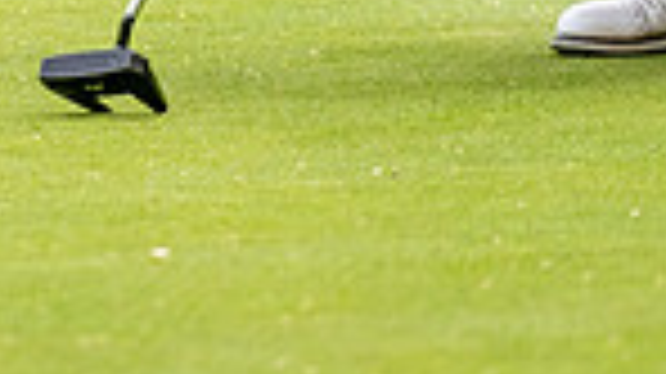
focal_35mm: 1452
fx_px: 25623
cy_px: -550
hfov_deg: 1.5
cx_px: 41
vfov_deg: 0.8
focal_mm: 200
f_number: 2.8
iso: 200
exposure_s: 1/1000
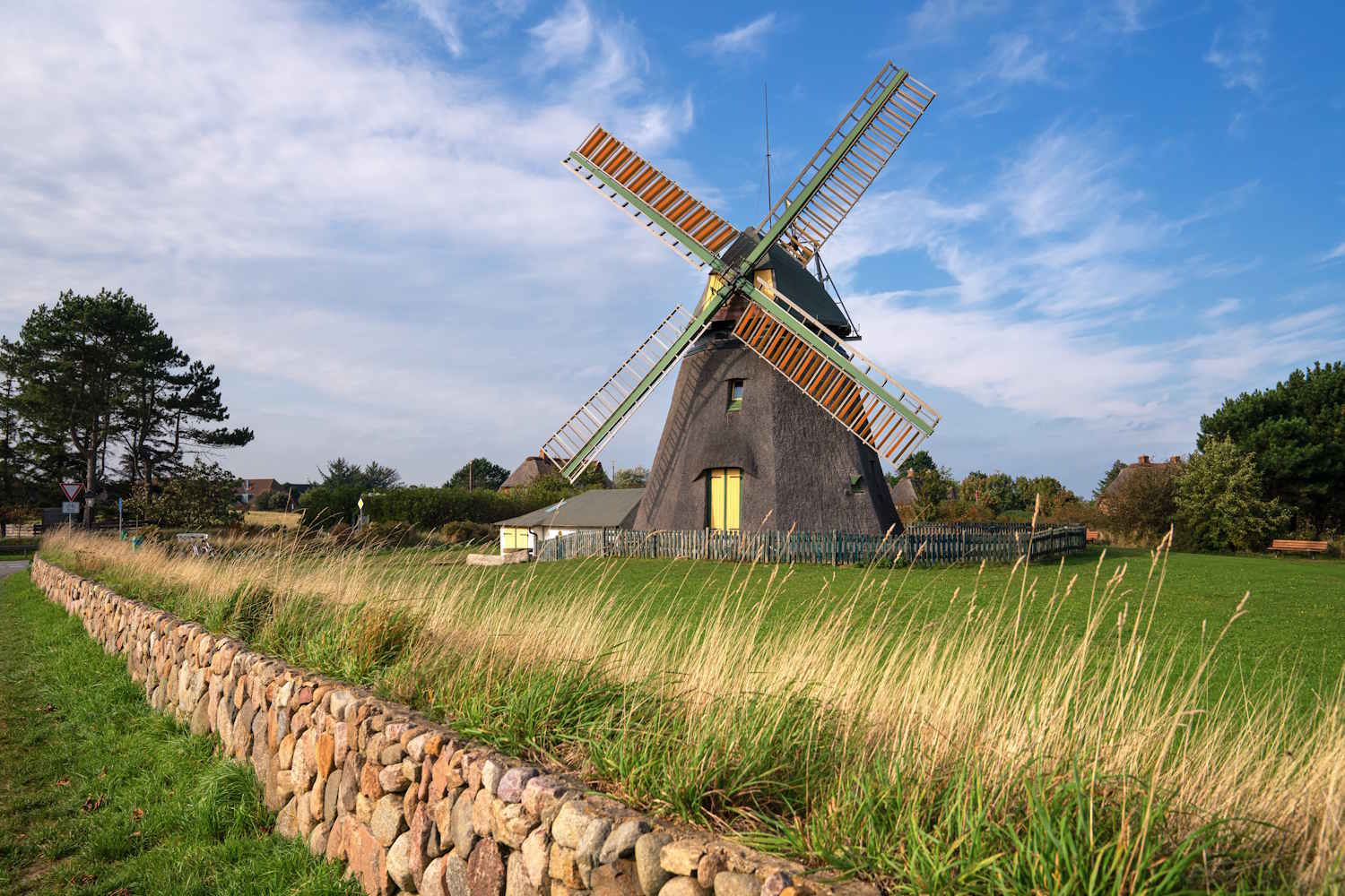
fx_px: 1046
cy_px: 448
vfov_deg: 46.4
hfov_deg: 65.5
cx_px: 672
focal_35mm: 28
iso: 320
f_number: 5.6
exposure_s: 1/1600
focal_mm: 28
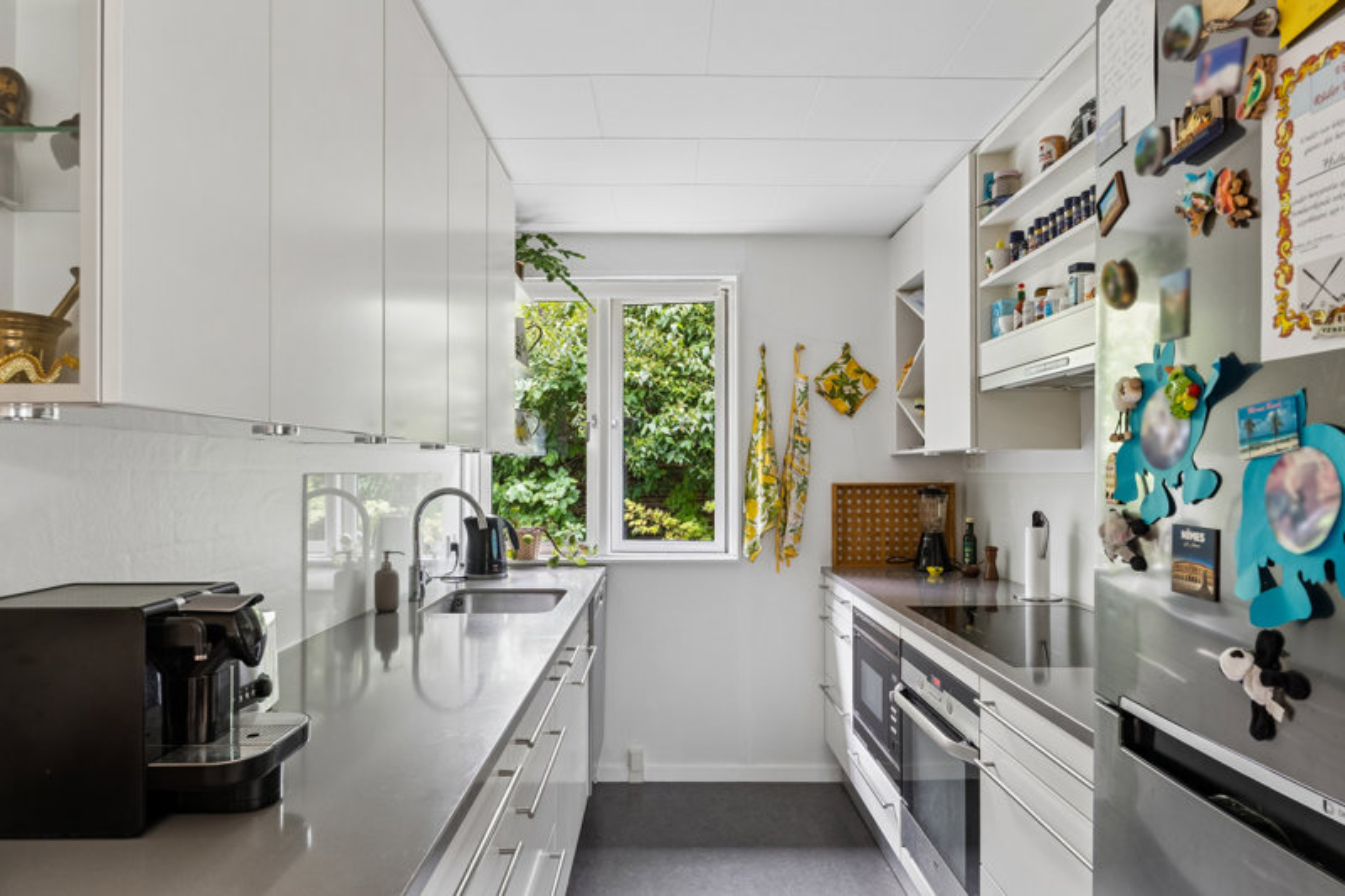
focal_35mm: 21
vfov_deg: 59.1
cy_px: 448
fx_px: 790
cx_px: 672
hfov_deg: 80.8
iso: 250
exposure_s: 1/8
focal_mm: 14.1
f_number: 7.1
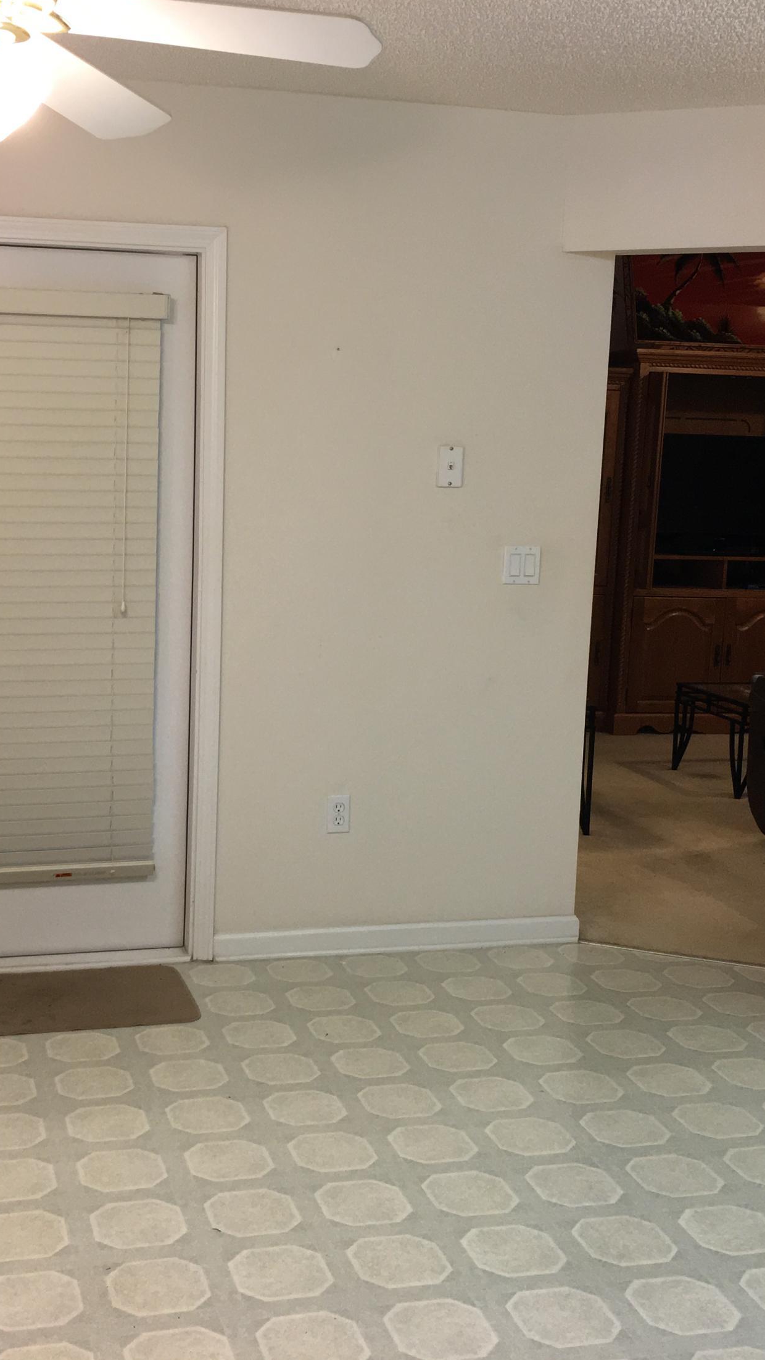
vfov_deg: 47.4
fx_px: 1550
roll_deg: -1.5
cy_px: 670
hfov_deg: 27.6
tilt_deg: -7.5
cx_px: 257
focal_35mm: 43
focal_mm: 4.15
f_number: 2.2
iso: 64
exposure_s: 1/30
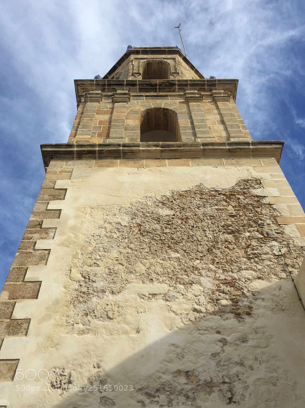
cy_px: 204
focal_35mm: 29
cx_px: 152
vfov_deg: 61.7
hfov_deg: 48.2
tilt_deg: +53.2
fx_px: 341
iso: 32
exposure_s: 1/1799
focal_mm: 4.15
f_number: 2.2
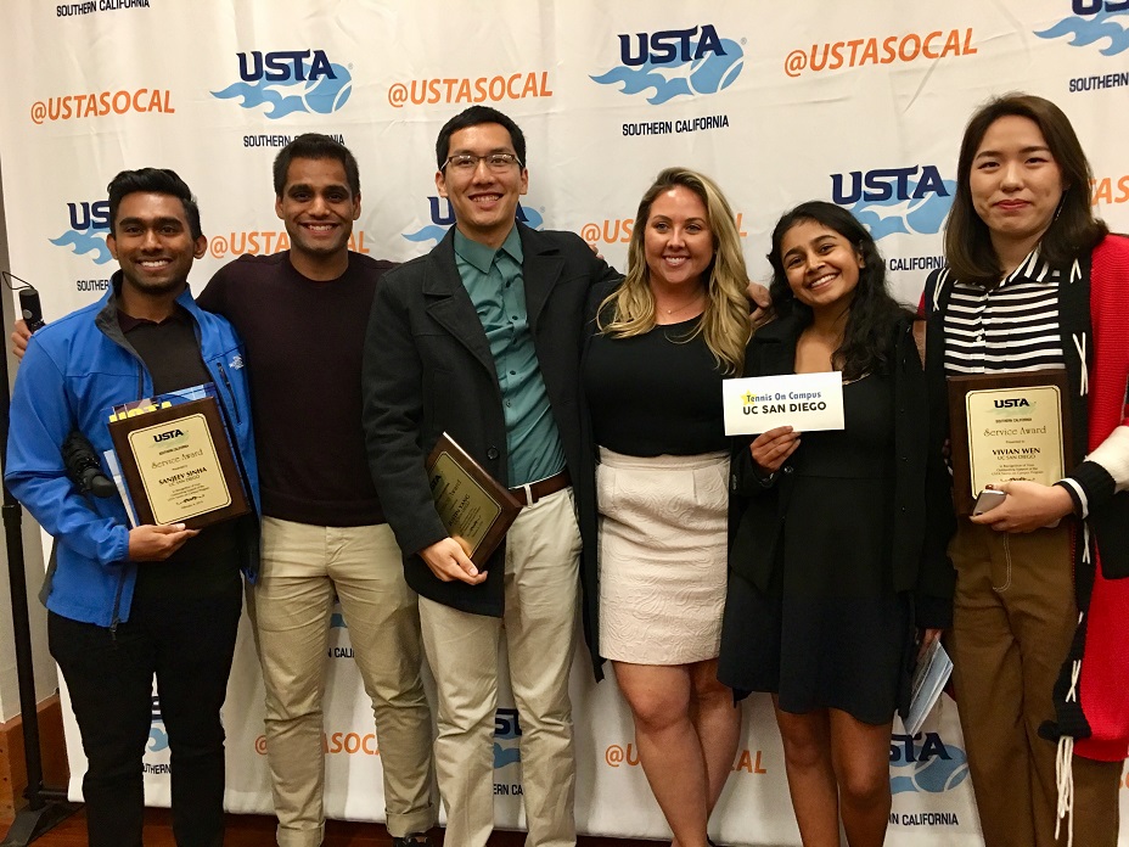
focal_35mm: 29
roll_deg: +2.2
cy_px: 424
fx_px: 946
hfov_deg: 61.7
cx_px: 564
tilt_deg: -5.1
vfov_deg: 48.2
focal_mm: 4.15
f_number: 2.2
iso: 100
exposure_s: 1/15
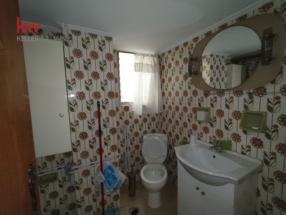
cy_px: 108
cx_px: 143
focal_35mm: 15
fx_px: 124
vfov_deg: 81.7
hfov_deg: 98.2
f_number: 2.2
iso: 1000
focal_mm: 1.67
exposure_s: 1/50
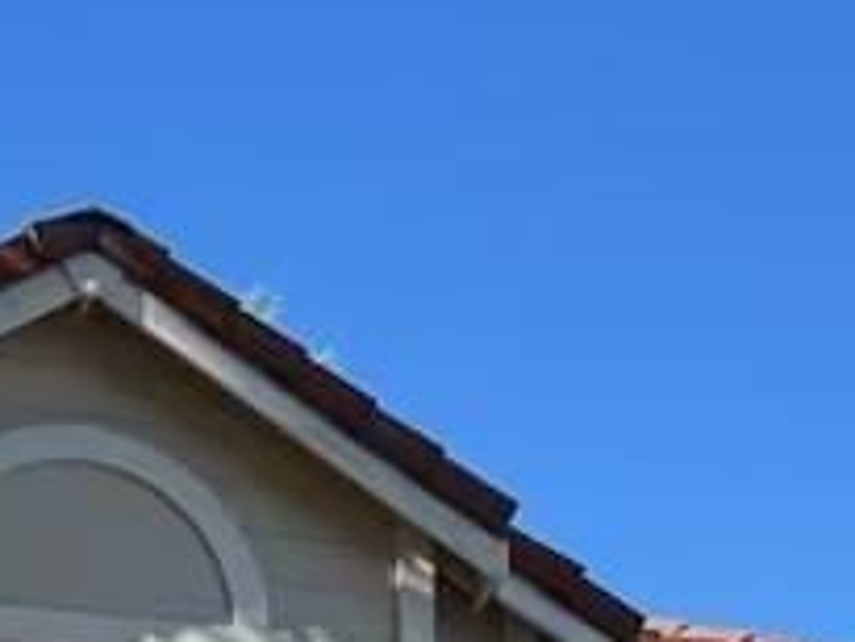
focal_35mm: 120
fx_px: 2966
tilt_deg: +2.8
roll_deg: +0.3
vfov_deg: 10.5
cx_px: 221
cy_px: 1592
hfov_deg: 16.3
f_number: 1.78
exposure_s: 1/1339
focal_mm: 6.86
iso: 80
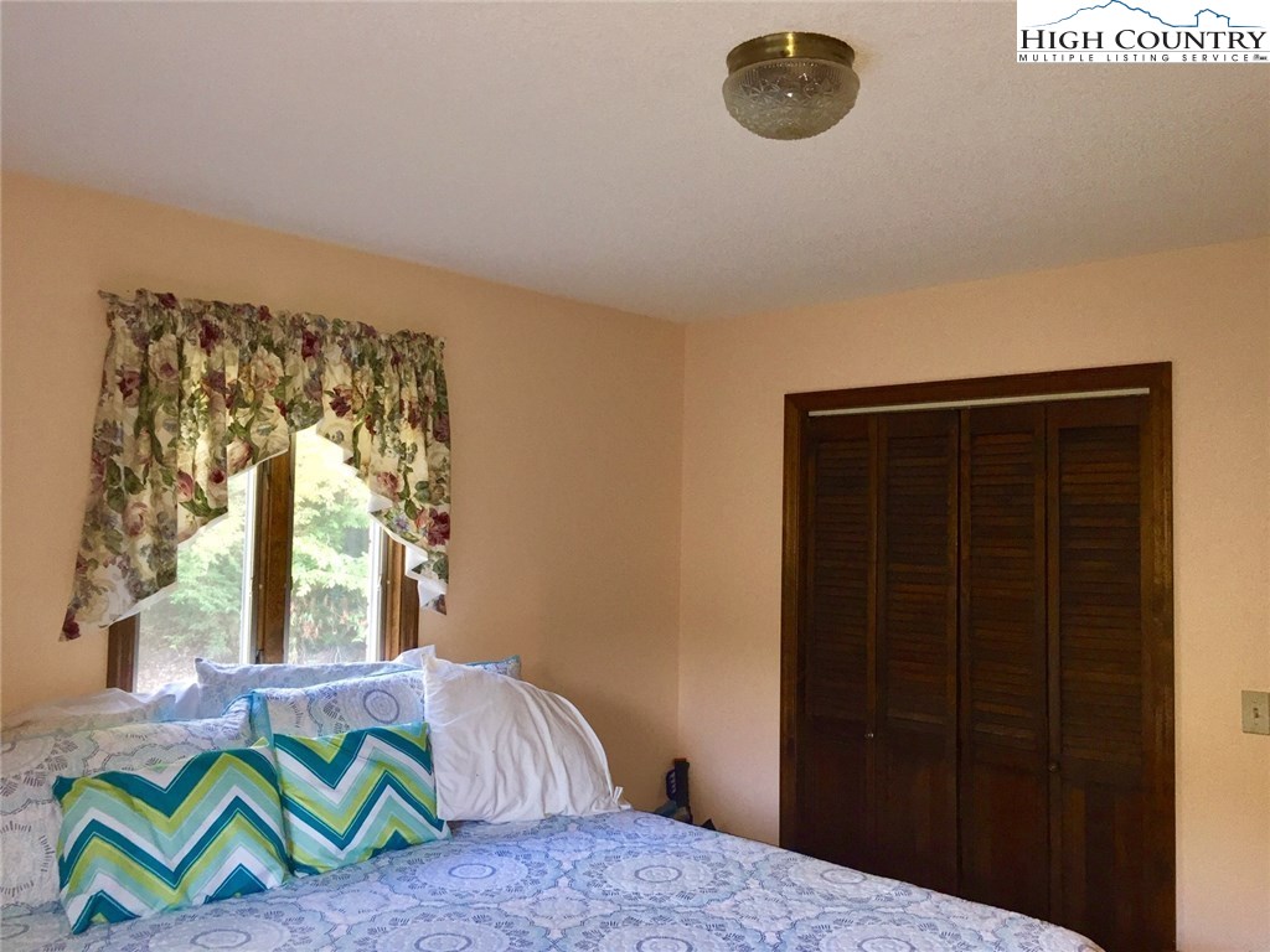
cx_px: 635
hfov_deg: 61.7
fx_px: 1064
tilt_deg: +2.1
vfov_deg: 48.2
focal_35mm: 29
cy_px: 476
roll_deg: -2.2
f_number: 2.2
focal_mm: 4.15
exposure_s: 1/24
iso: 100
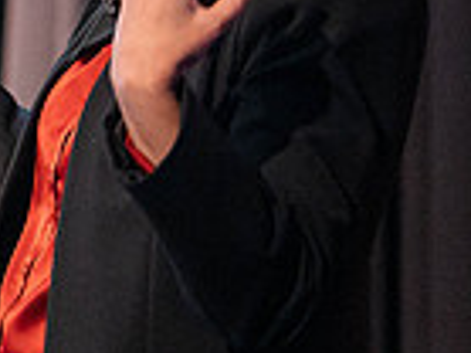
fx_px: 5710
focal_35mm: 420
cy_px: -80
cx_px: -371
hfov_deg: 4.7
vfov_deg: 3.5
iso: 3200
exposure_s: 1/200
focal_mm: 85
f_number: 1.8
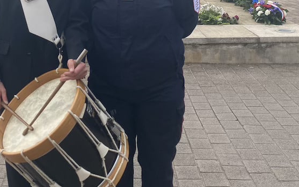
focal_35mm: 53
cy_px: -25
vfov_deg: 22.8
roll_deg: +0.9
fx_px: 432
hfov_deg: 37.7
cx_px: 99
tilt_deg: -5.0
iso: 32
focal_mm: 4.25
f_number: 1.8
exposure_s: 1/4274
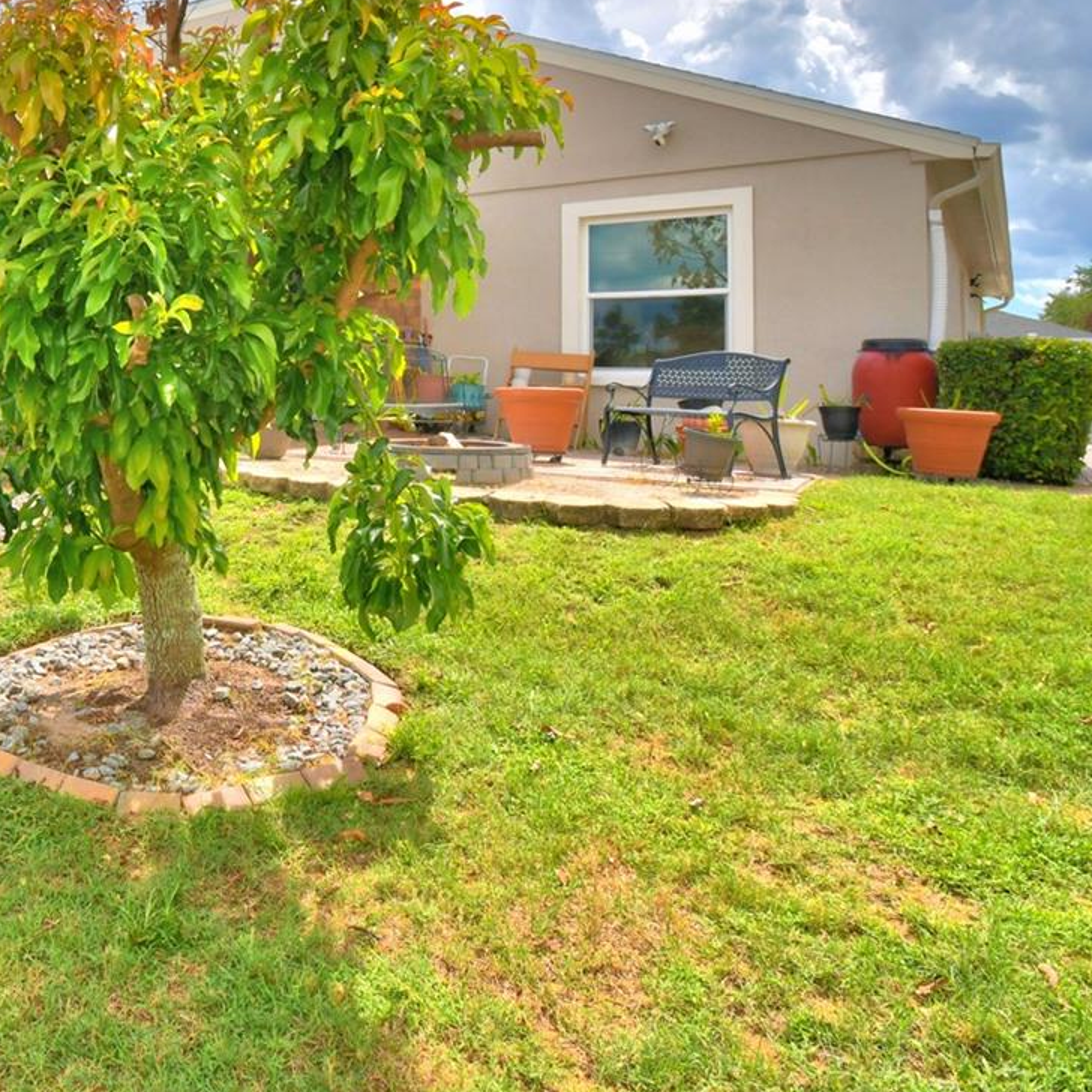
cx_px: 108
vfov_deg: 55.4
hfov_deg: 50.7
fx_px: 999
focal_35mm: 28
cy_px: 320
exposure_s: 1/250
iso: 100
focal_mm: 10
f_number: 13
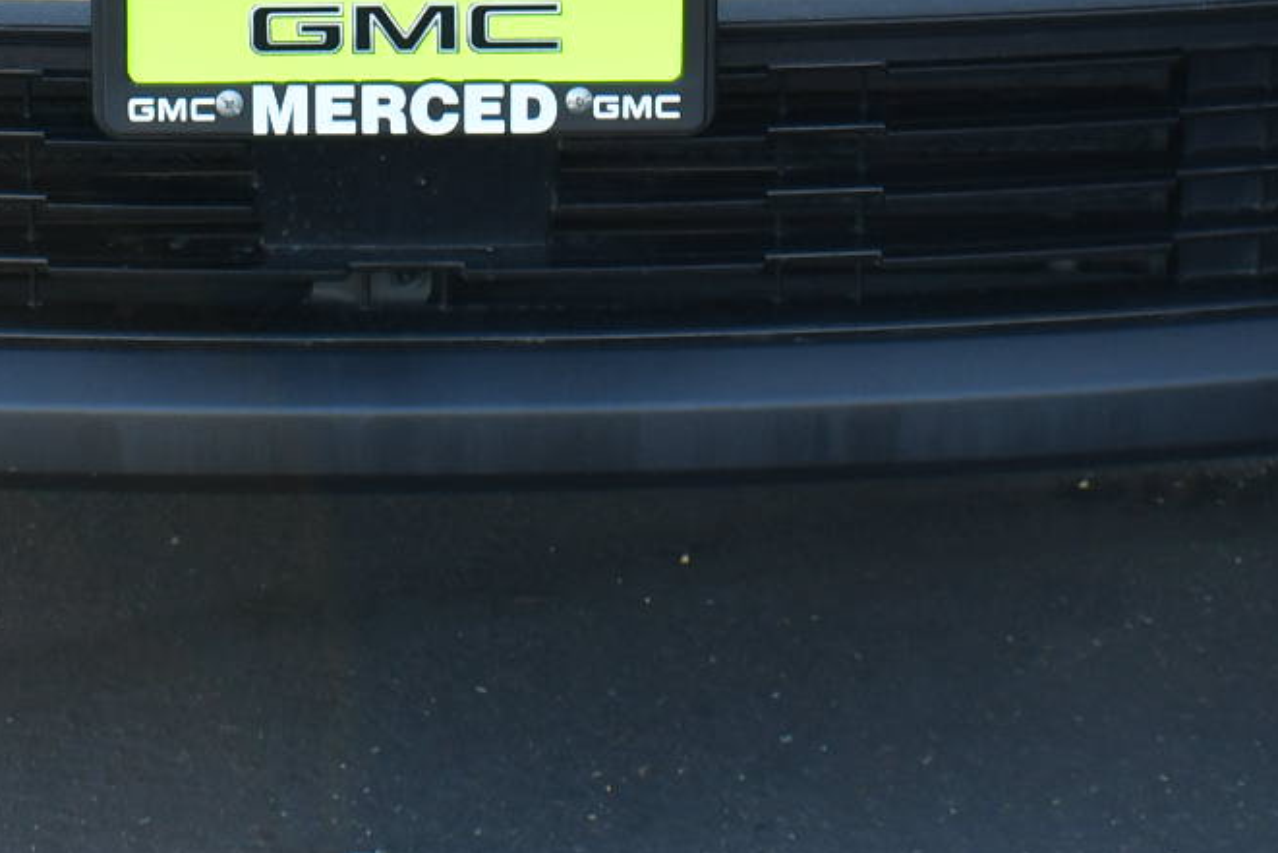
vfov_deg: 9.5
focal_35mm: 139
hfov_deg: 14.7
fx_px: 4935
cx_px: 360
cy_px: -530
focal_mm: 22
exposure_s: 1/60
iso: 160
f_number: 8
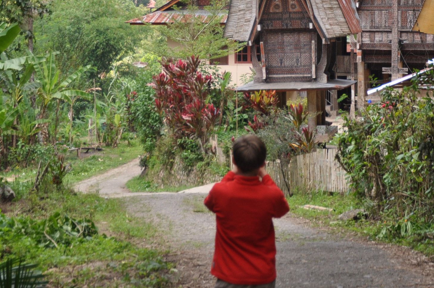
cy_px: -16
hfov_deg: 14.7
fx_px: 1686
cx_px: 245
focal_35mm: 140
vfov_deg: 9.7
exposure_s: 1/500
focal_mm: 42
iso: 280
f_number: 4.8
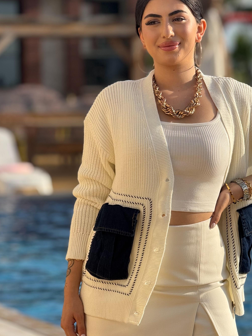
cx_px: 170
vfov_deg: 10.9
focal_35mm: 182
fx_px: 1766
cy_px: 184
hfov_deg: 8.2
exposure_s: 1/1186
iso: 50
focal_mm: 15.66
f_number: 2.8
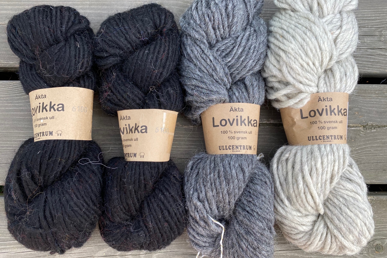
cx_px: 199
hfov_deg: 65.5
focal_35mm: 28
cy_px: 130
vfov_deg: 46.4
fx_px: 301
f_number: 1.8
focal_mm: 4.25
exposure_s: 1/452
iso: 32
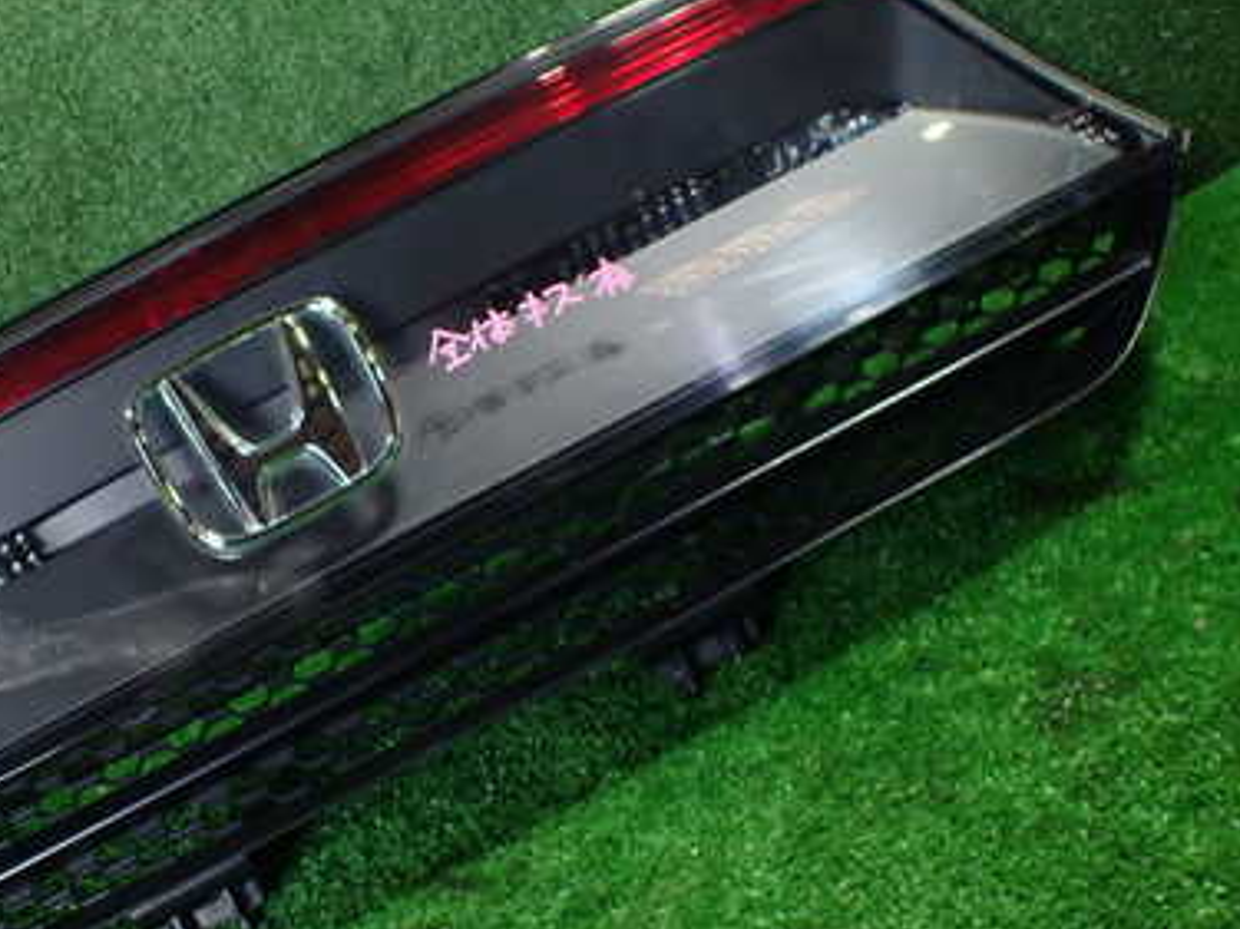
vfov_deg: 30.2
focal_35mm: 48
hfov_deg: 38.8
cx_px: 334
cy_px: 569
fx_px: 1719
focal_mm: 5.4
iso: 800
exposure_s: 1/125
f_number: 2.3
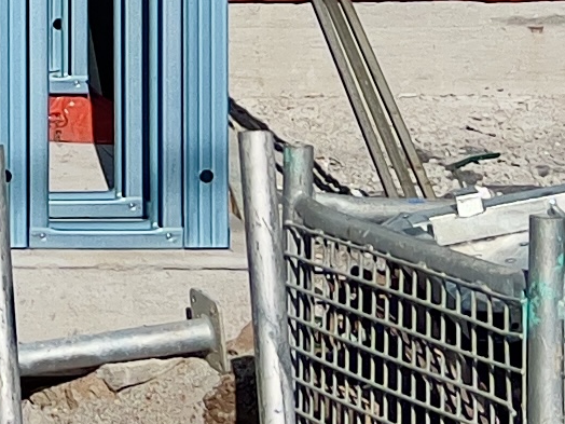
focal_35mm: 200
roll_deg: +0.4
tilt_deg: -2.8
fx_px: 3264
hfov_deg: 8.9
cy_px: -382
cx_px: -842
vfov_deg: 7.2
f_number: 1.5
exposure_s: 1/9434
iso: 50
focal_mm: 5.7
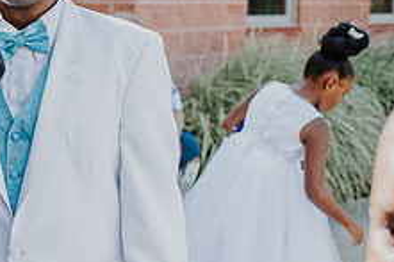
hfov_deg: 20.7
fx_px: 1006
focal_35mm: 92
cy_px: 35
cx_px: -82
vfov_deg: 14.7
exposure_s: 1/1250
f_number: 3.2
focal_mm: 35
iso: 500
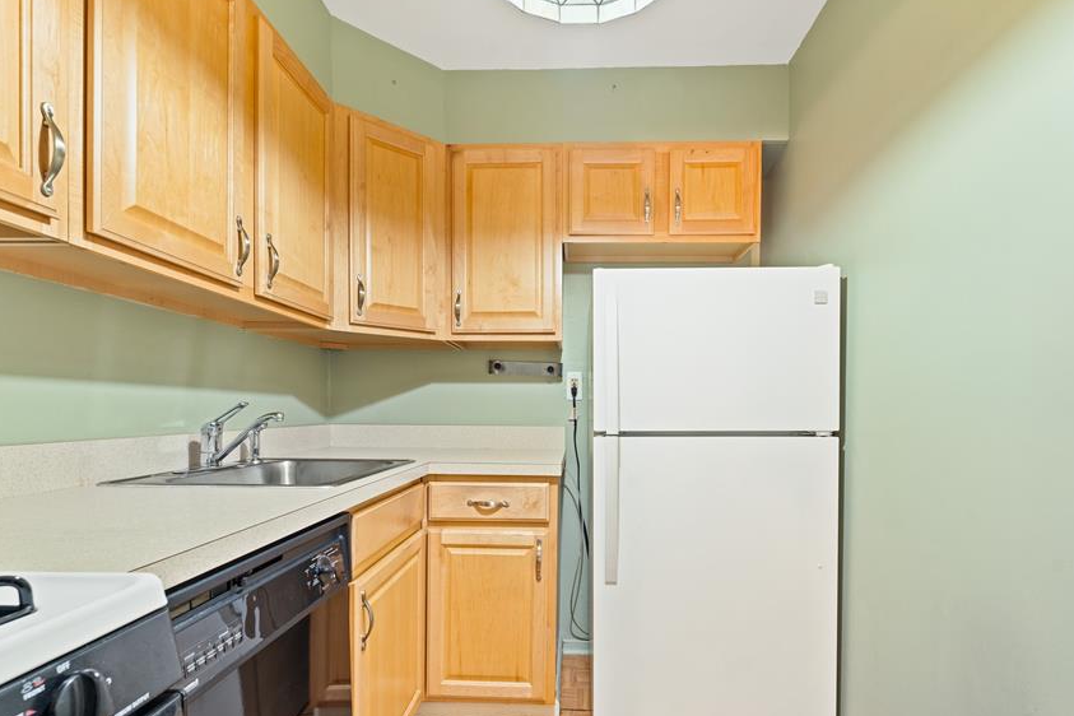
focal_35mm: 17
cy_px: 423
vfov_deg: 69.9
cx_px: 563
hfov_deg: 93.2
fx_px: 507
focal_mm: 14
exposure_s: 10
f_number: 8
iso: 100
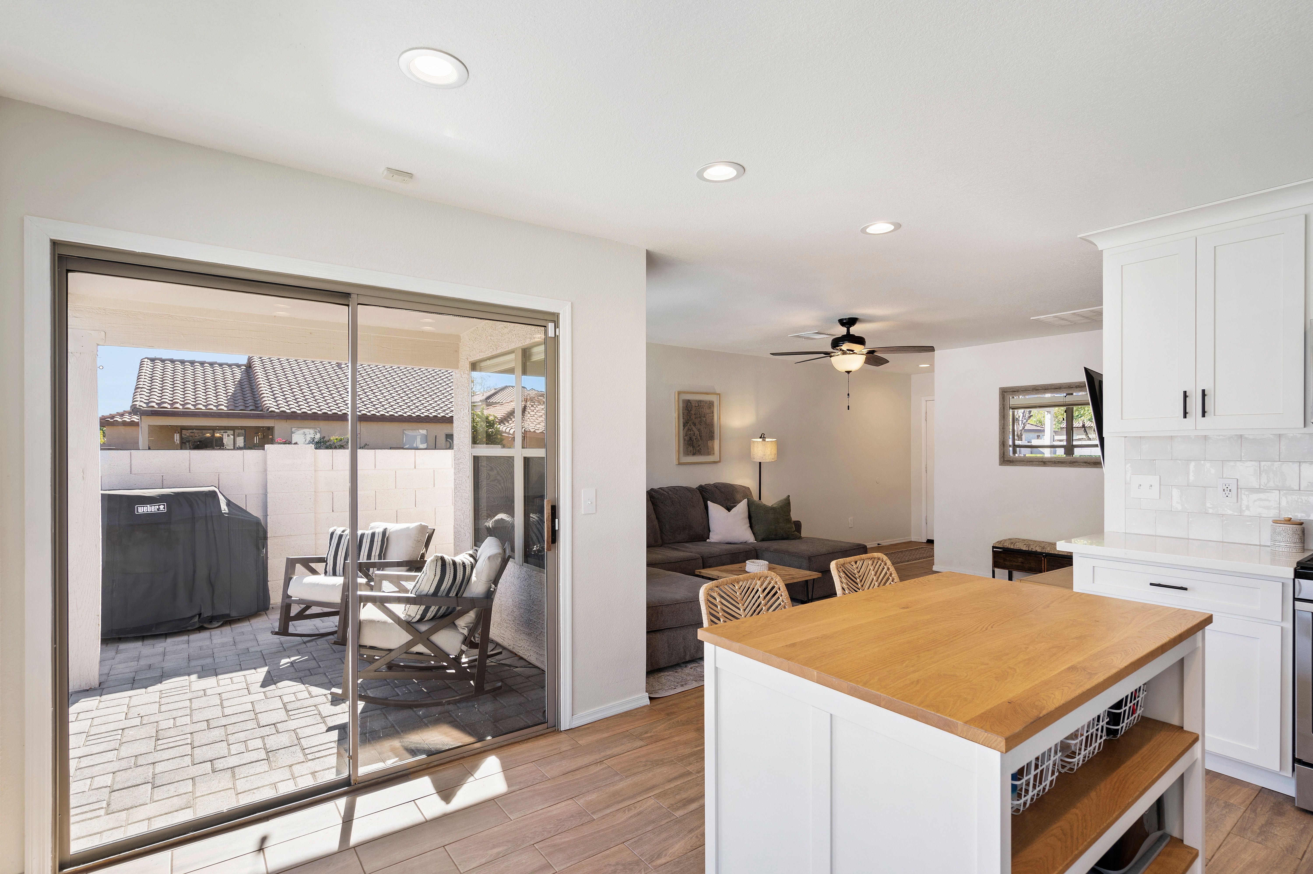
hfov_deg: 93.3
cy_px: 437
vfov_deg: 70.4
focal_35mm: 17
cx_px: 656
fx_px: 620
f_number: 8
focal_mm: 17
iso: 200
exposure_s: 1/80
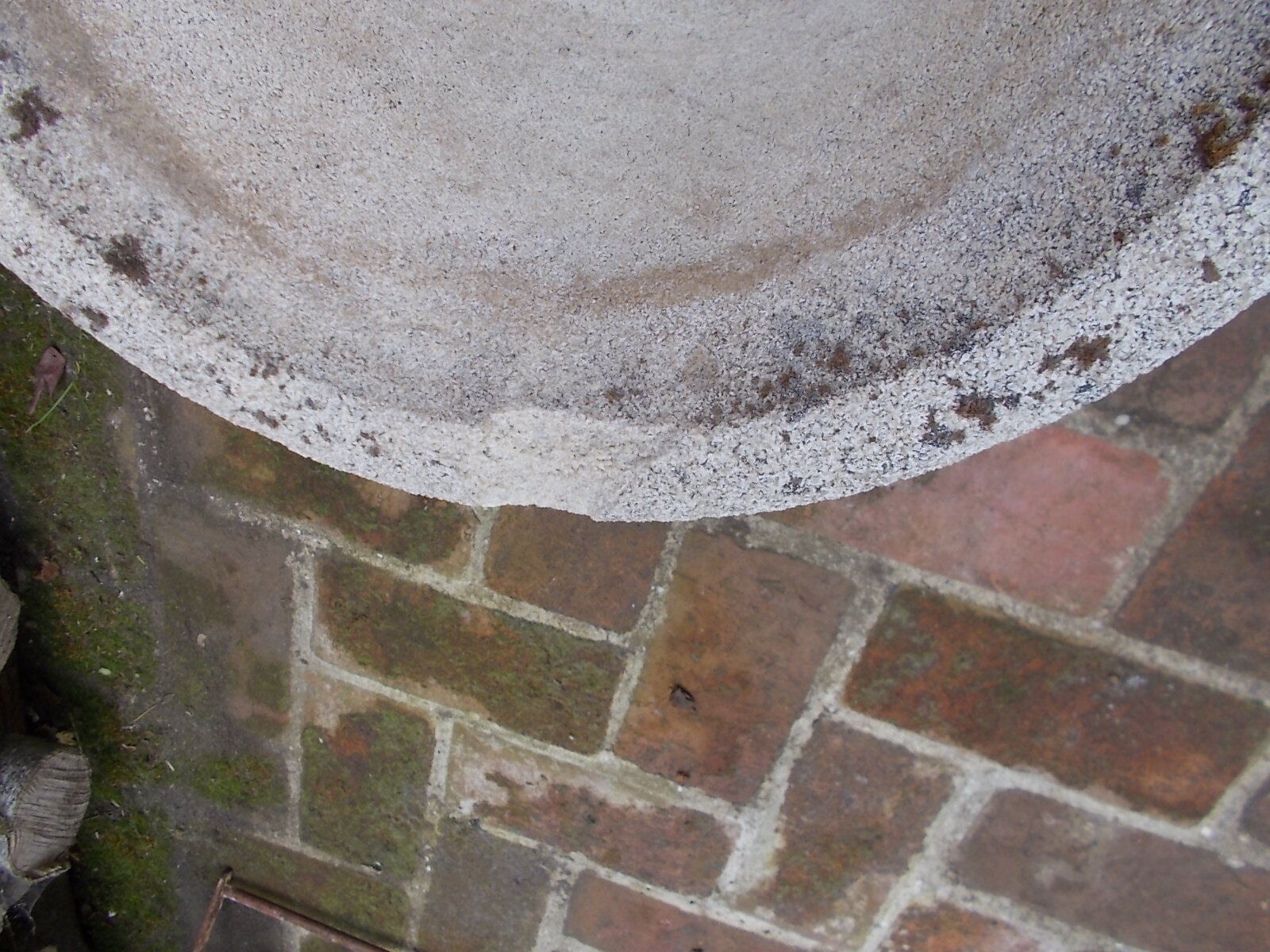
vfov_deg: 53.1
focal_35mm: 26
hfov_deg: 67.3
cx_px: 635
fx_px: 954
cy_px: 476
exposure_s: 1/160
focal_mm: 4.6
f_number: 3.2
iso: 80
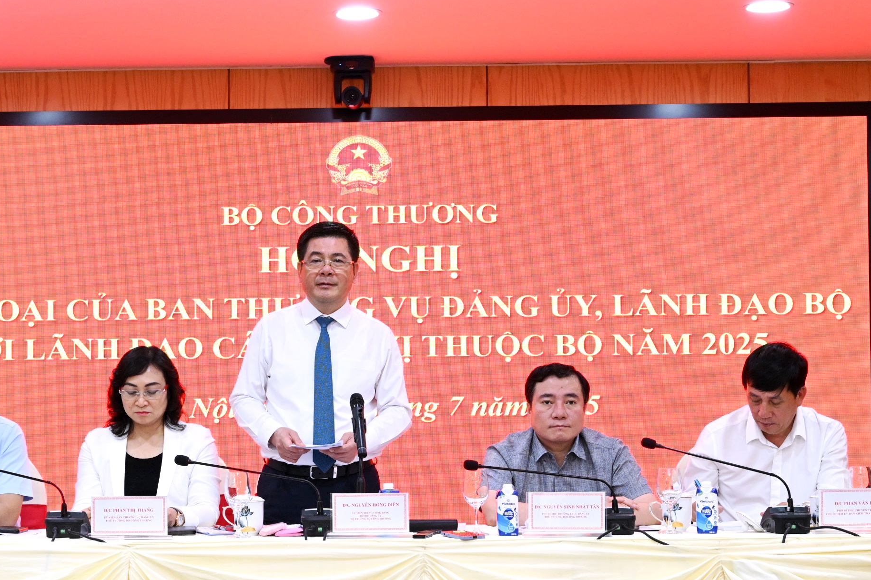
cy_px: 355
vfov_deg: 17.5
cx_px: 310
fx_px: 1887
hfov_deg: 25.9
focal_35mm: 78
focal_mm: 44
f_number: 7.1
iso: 2000
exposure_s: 1/100
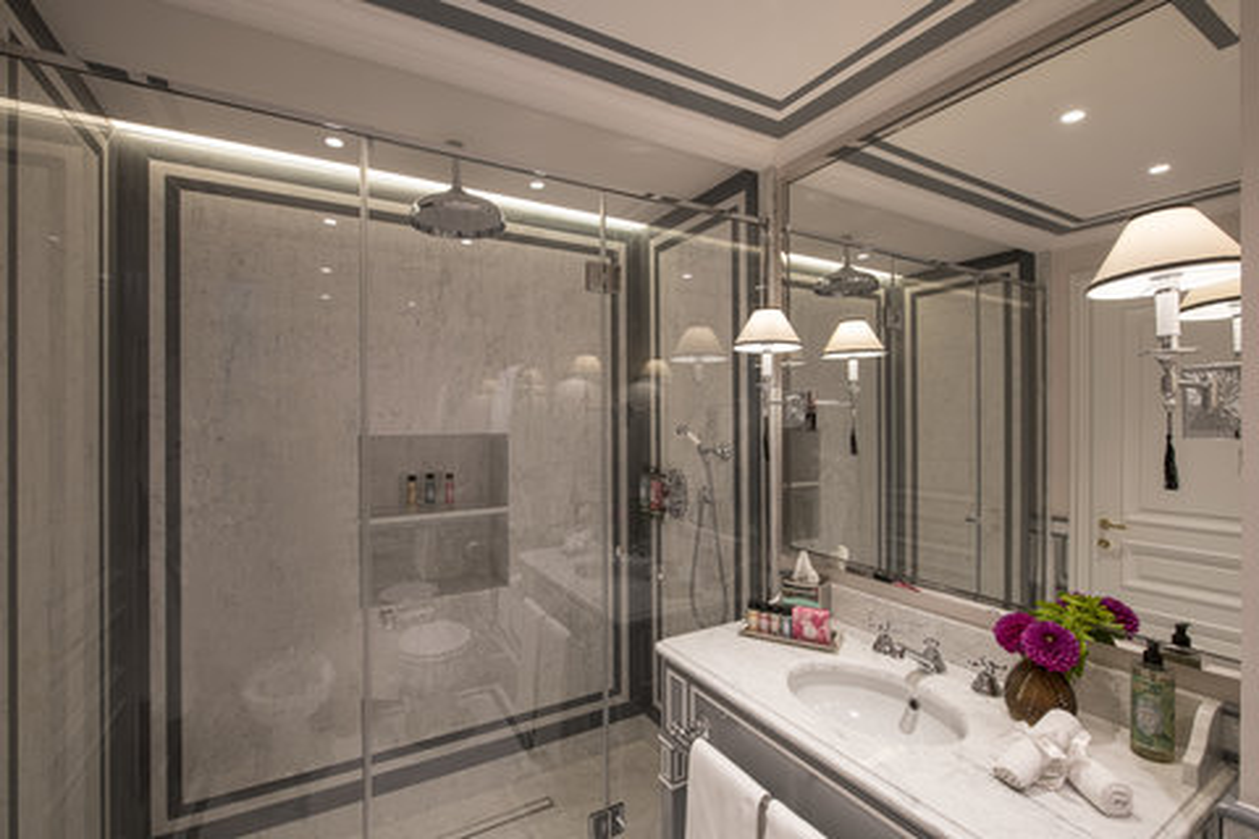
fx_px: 560
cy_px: 420
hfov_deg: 96.7
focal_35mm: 16
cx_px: 630
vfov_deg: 73.7
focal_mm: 16
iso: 500
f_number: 13
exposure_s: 1/8
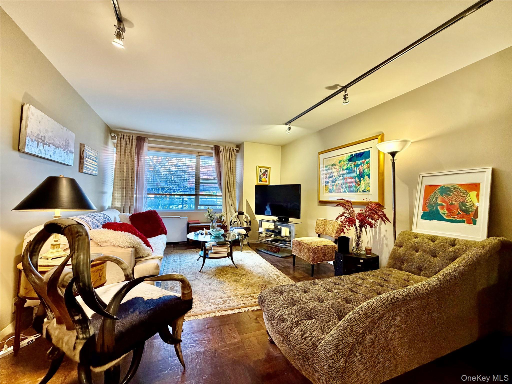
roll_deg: -1.5
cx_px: 256
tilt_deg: +1.2
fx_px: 207
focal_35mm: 14
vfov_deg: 85.7
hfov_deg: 102.1
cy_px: 192
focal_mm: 2.22
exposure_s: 1/60
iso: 400
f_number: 2.2
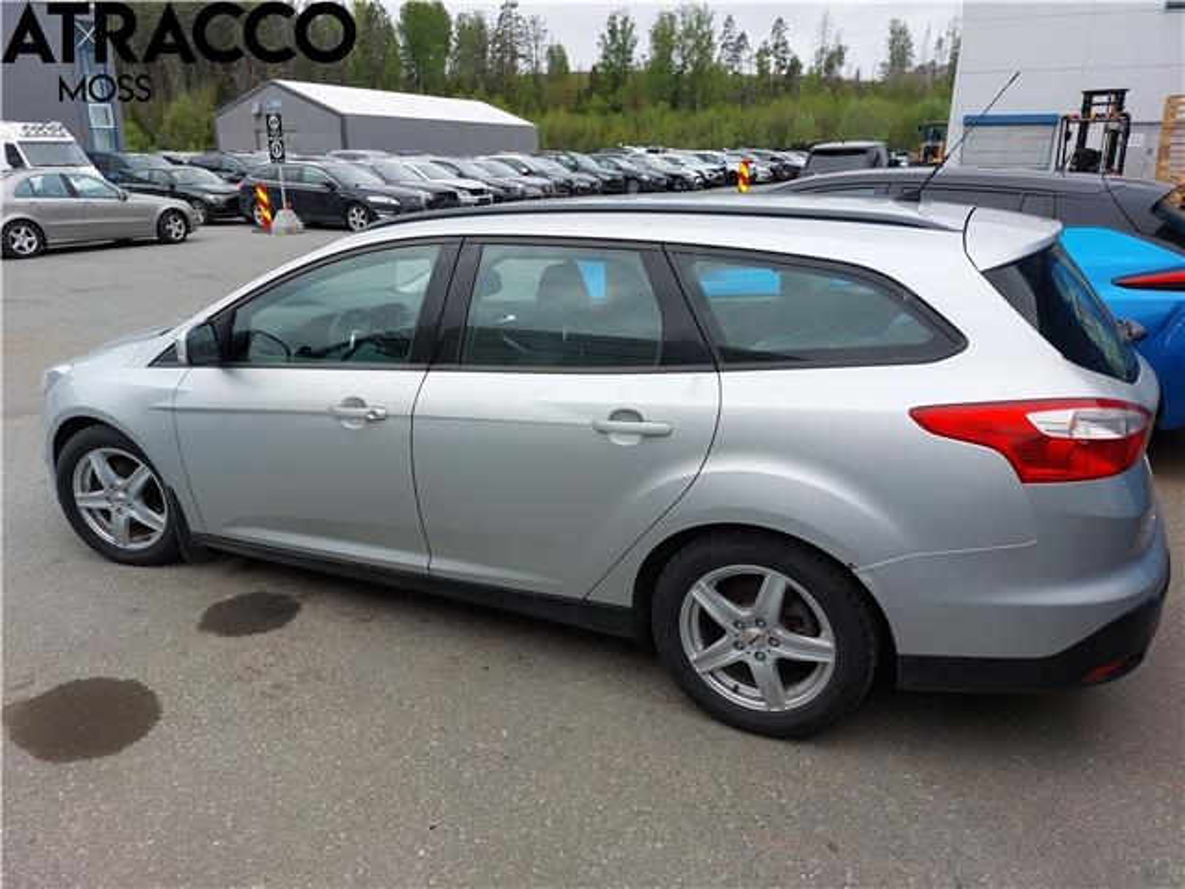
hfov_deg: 71.6
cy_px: 444
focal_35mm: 24
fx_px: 822
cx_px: 592
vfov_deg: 56.8
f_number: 1.8
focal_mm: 5.23
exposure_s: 1/698
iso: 25
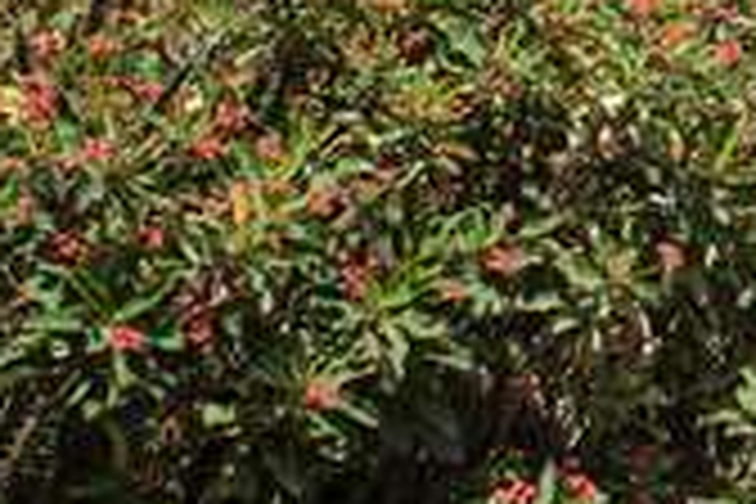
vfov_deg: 9.4
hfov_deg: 12.2
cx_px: 1888
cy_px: -756
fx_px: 2688
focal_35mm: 128
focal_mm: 21
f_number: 18
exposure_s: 1/40
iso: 100
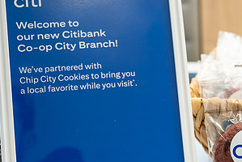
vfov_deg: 15.4
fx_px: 599
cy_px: 90
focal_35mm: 89
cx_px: 226
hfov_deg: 22.2
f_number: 3.2
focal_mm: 39
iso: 400
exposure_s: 1/200
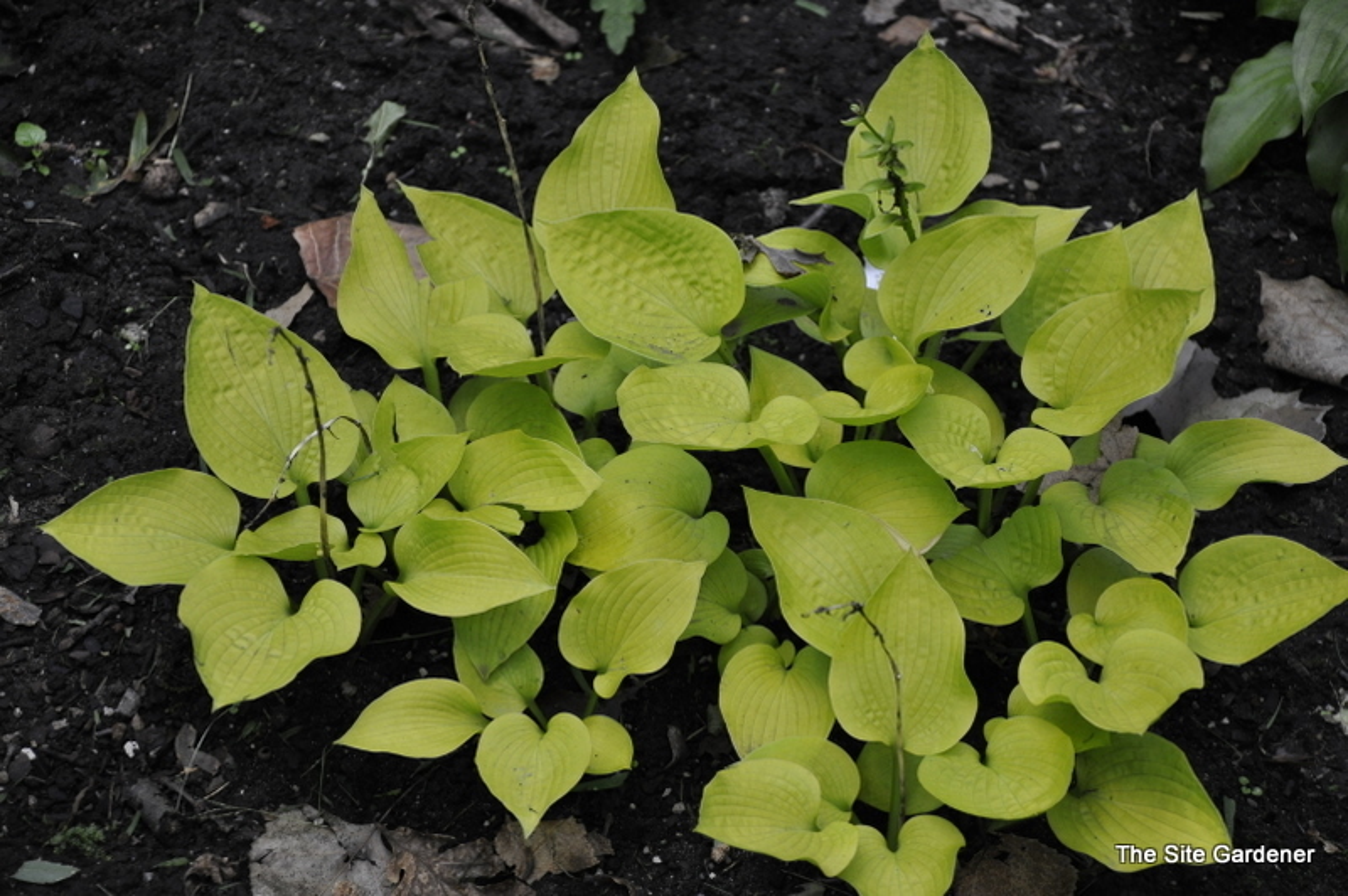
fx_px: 3928
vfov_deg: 13.0
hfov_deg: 19.5
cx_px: 674
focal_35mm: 105
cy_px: 448
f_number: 5.3
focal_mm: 70
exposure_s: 1/125
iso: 800
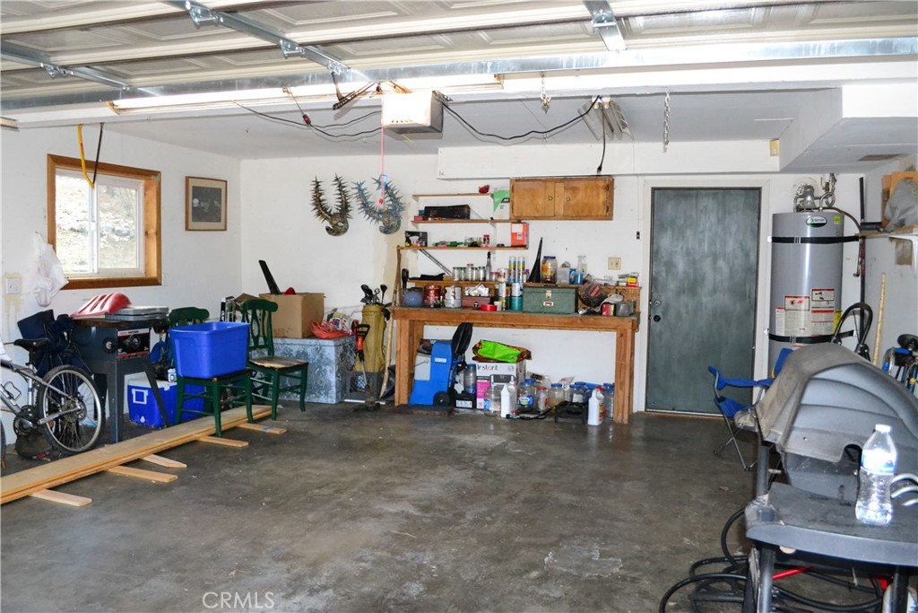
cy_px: 306
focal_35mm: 30
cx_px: 459
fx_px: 765
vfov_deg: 43.6
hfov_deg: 61.9
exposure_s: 1/200
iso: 3200
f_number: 5.6
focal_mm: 20
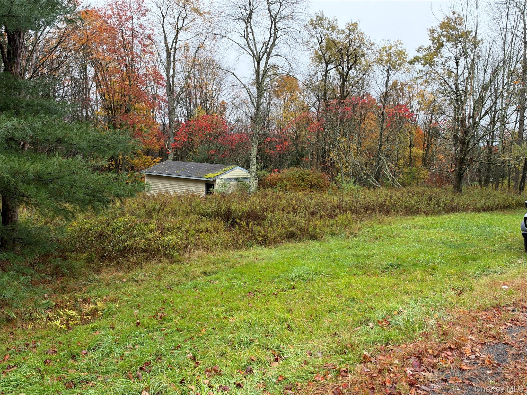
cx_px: 264
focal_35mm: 31
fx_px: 472
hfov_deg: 58.4
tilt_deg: -7.1
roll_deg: -2.3
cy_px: 198
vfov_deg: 45.4
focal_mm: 6.93
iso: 250
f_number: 1.8
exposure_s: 1/121
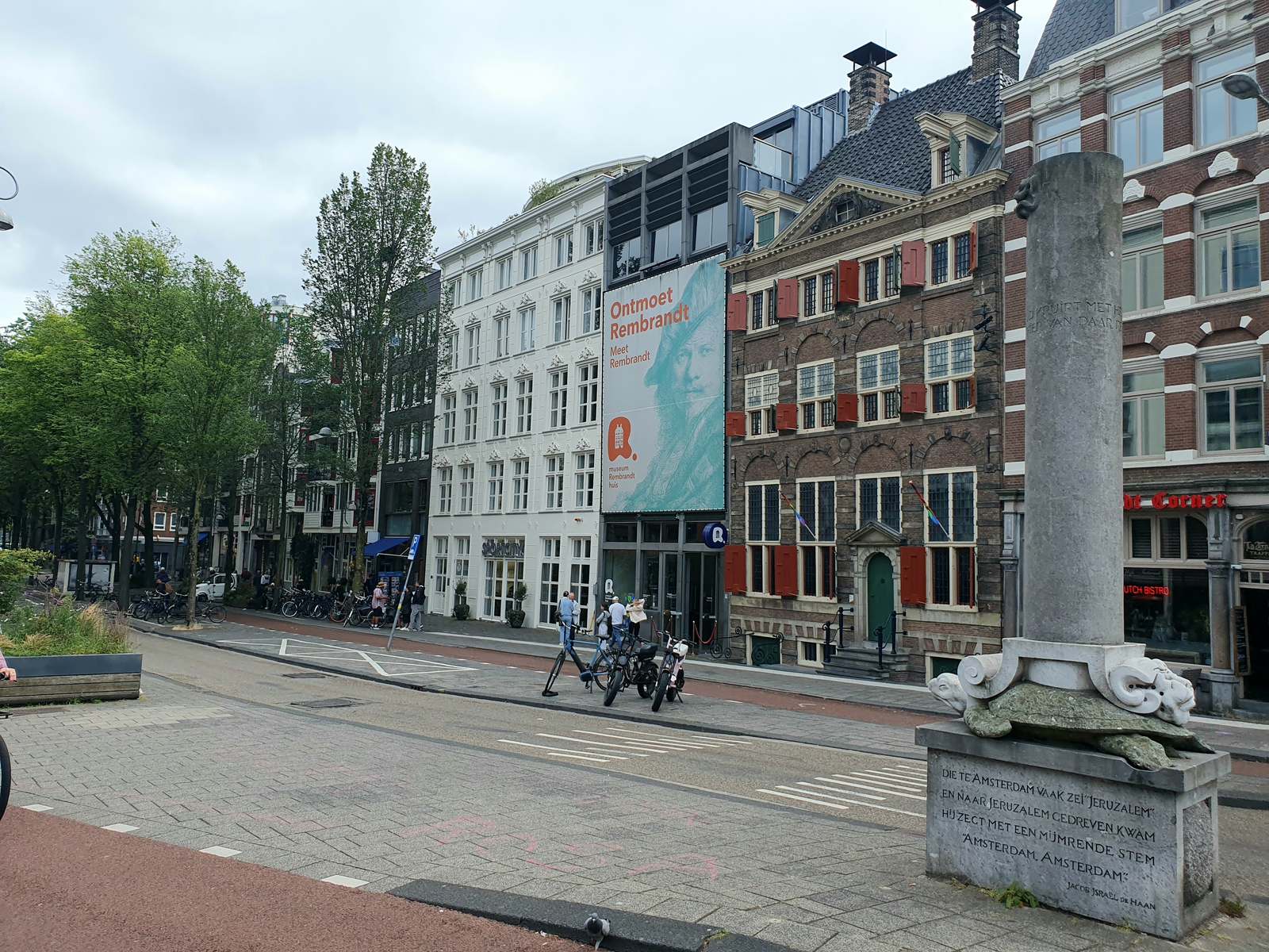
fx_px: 953
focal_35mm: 26
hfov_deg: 67.3
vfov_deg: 53.1
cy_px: 476
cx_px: 634
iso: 50
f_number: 2.4
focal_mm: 4.3
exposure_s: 1/1250
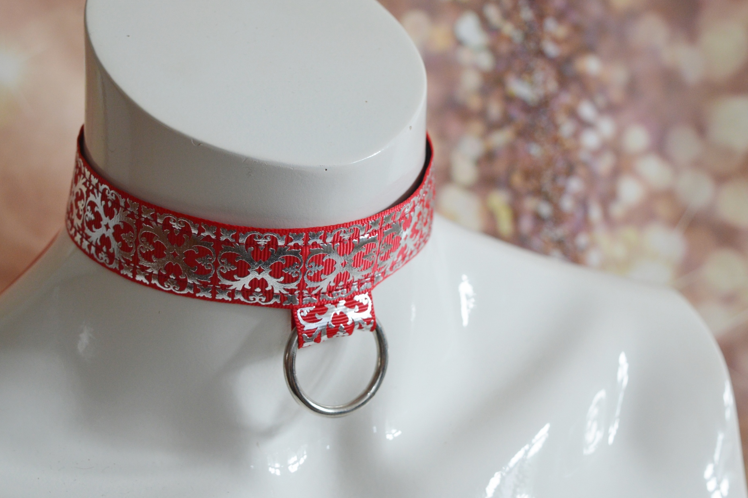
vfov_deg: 15.9
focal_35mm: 86
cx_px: 320
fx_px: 1785
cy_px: 274
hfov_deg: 23.6
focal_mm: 48
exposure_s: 1/80
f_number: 5.3
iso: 500
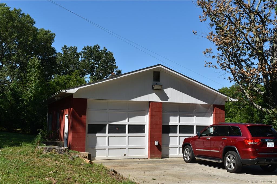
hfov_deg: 47.9
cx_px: 138
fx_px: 312
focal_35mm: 40
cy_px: 92
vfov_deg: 33.0
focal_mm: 27
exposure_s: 1/200
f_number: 11
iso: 100
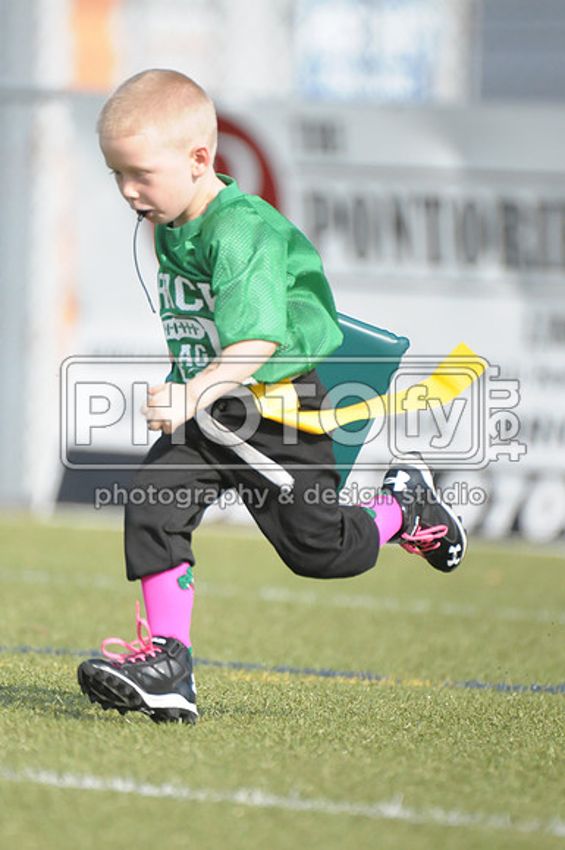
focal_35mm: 600
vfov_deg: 3.4
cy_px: 425
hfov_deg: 2.3
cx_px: 282
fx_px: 14166
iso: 1600
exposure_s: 1/8000
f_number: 4
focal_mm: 400
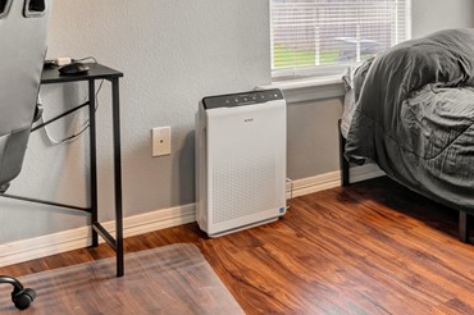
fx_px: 618
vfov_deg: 26.9
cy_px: -4
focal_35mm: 47
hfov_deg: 39.3
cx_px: 416
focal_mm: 16
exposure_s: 1/2
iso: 80
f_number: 7.1
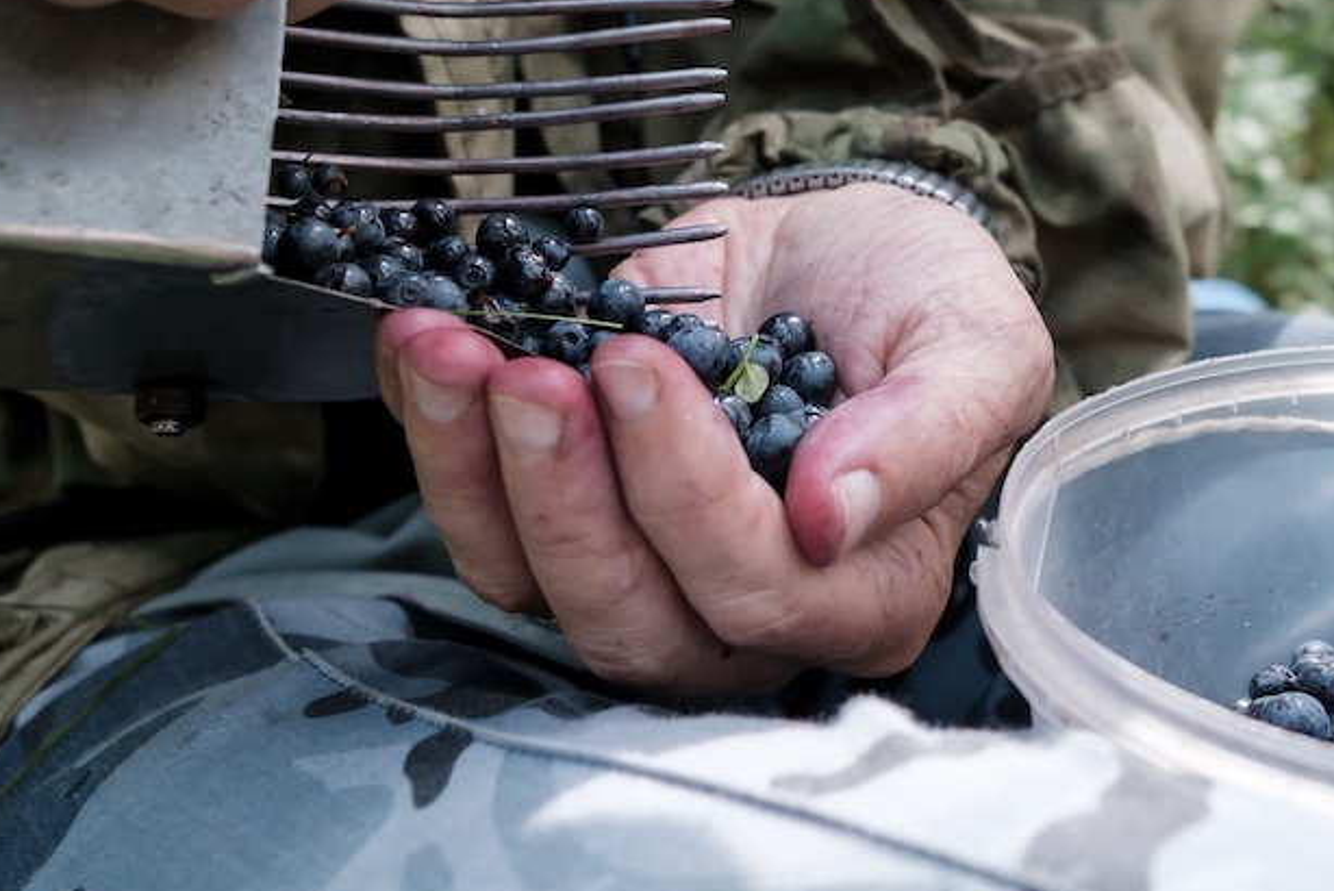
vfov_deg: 23.7
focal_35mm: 57
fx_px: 2113
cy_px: 275
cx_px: 982
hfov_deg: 34.4
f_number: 4
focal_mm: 23
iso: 640
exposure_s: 1/200
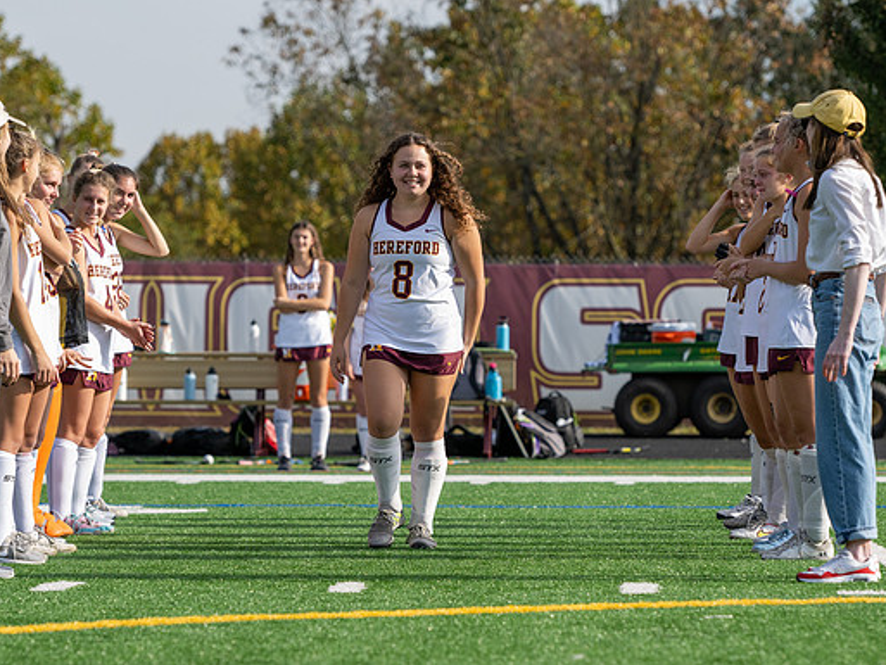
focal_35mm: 189
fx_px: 4839
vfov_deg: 7.9
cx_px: 446
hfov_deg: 10.5
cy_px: 360
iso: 250
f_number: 5
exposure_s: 1/1250
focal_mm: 135
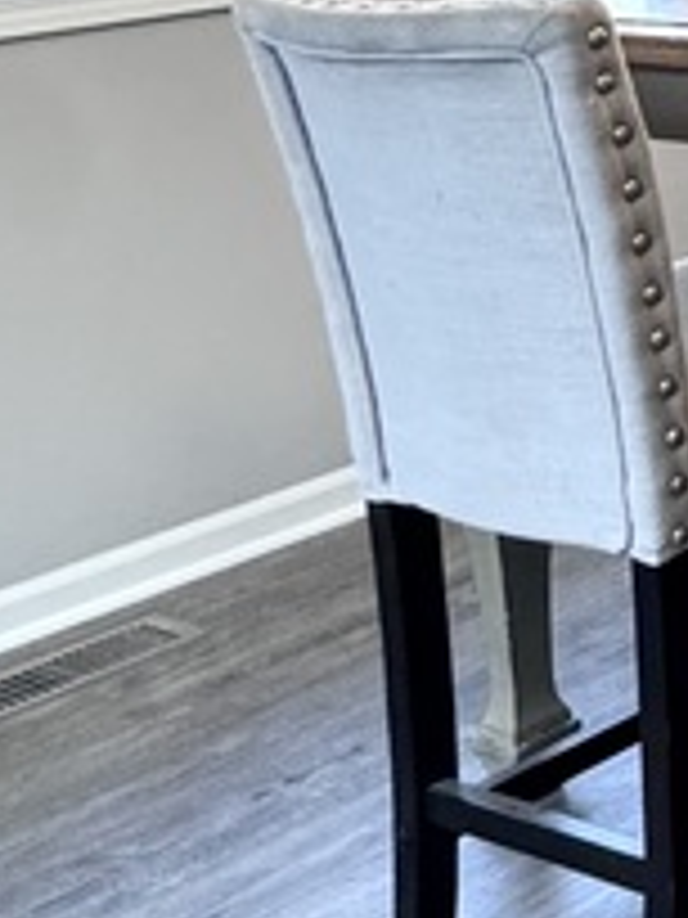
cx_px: 1763
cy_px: -126
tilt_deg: -6.2
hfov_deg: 13.2
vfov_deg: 24.3
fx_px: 1961
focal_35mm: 74
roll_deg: +1.4
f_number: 2.2
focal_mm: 2.22
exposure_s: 1/120
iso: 320
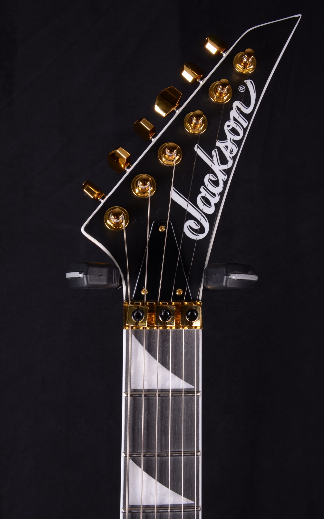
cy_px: 256
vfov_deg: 47.2
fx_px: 593
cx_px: 162
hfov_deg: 30.5
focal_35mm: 42
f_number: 13
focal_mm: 26
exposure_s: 1/200
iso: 200
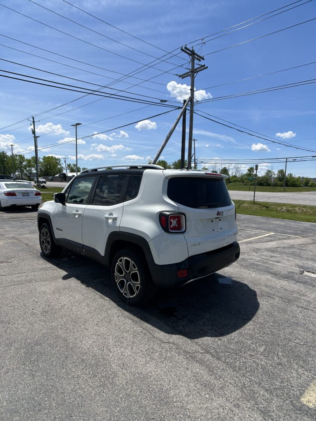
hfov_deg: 53.1
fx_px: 316
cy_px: 210
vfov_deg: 67.3
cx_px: 158
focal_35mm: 26
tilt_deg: -4.7
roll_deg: -1.3
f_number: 1.5
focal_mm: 5.7
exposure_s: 1/5076
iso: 50
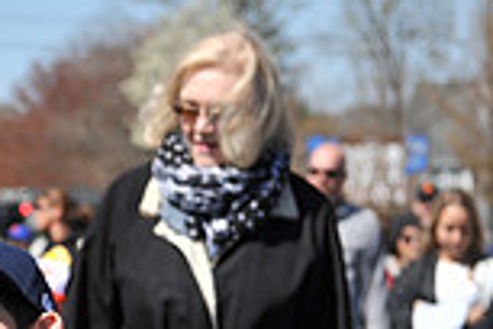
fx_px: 3642
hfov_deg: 7.5
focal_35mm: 266
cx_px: -396
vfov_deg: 5.1
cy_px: 500
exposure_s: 1/1250
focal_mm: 70
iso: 200
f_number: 5
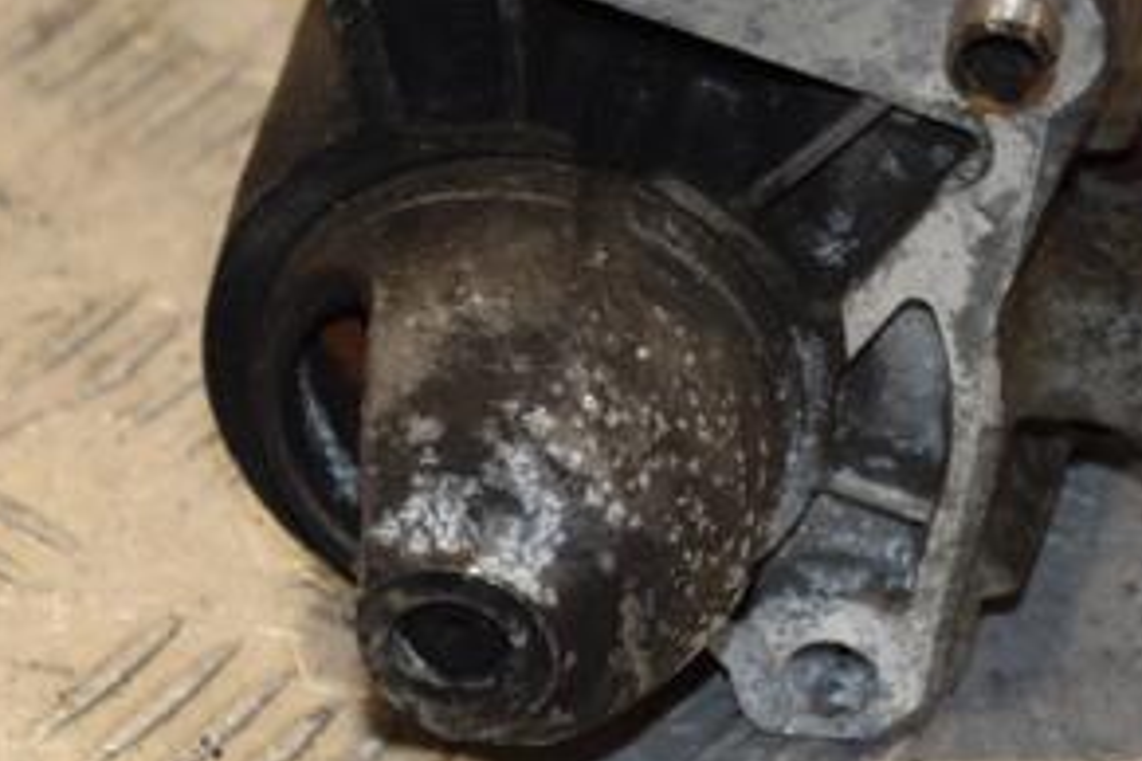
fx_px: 8343
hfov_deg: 7.8
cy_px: 180
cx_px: 687
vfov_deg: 5.2
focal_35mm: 263
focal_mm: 85
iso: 800
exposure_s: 1/160
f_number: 5.6
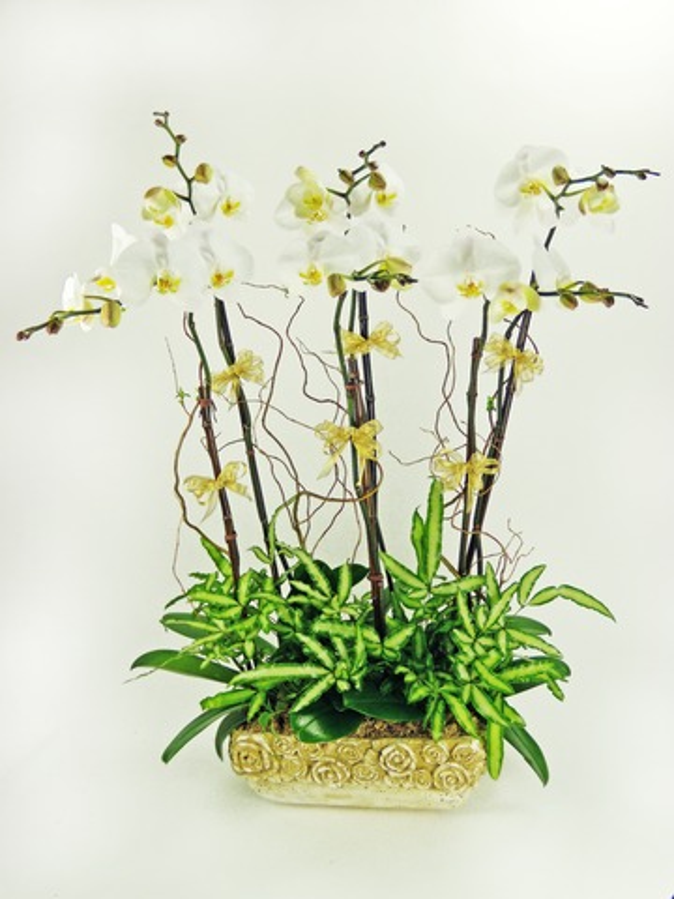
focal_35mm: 36
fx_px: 935
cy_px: 450
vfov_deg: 51.4
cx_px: 337
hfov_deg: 39.7
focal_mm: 6.4
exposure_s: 1/100
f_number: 3.6
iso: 80
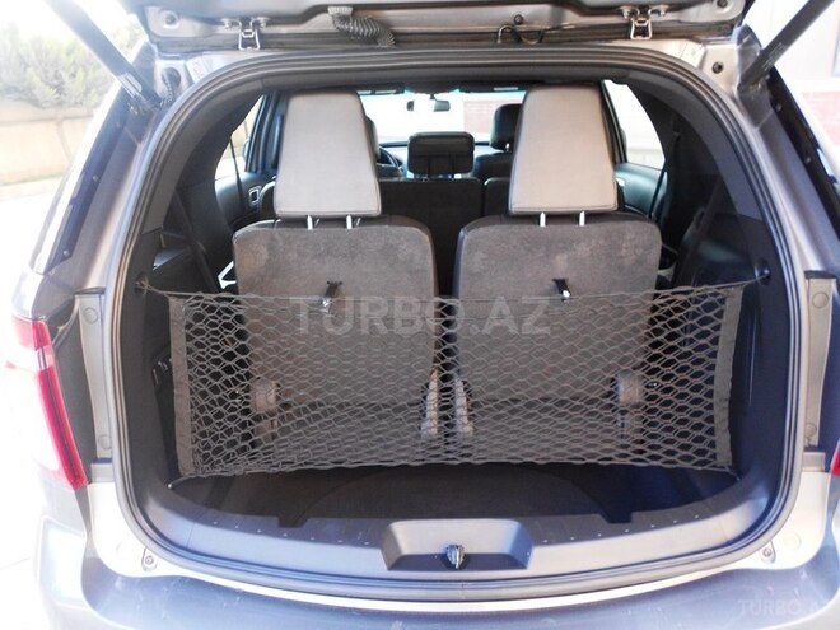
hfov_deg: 67.3
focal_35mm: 26
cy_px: 315
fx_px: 631
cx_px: 420
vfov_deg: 53.1
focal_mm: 4.6
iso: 125
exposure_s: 1/30
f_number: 3.2
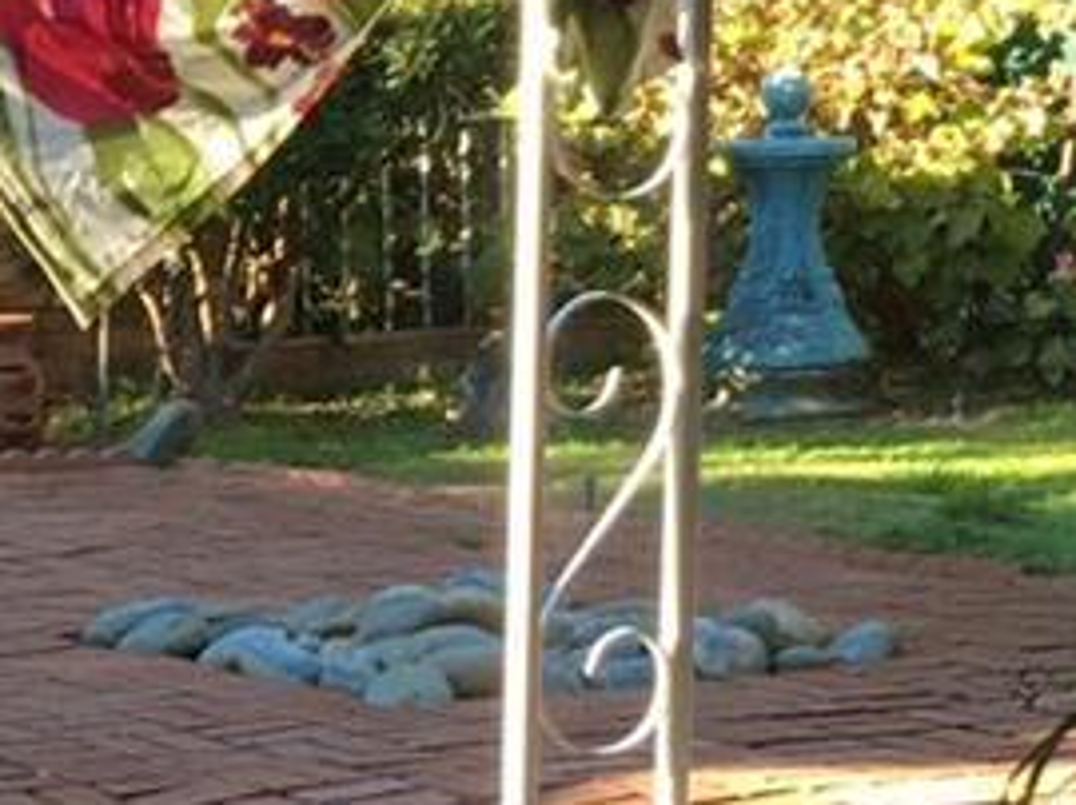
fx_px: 5000
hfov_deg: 11.7
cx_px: -550
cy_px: 785
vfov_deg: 9.2
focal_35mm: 161
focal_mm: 4.15
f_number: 2.2
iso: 25
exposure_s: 1/126
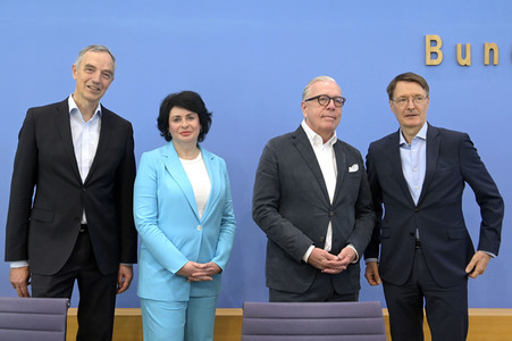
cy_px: 170
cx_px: 256
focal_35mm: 34
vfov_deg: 38.8
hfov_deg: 55.8
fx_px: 483
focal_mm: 34
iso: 4000
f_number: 5.6
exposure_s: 1/500
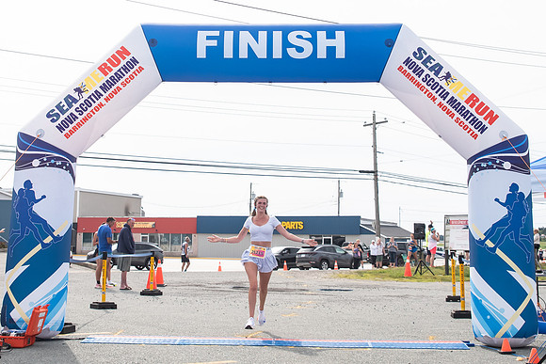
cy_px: 88
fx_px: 865
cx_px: 242
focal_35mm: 57
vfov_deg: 23.5
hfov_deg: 35.0
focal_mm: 32
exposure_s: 1/3200
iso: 800
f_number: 4
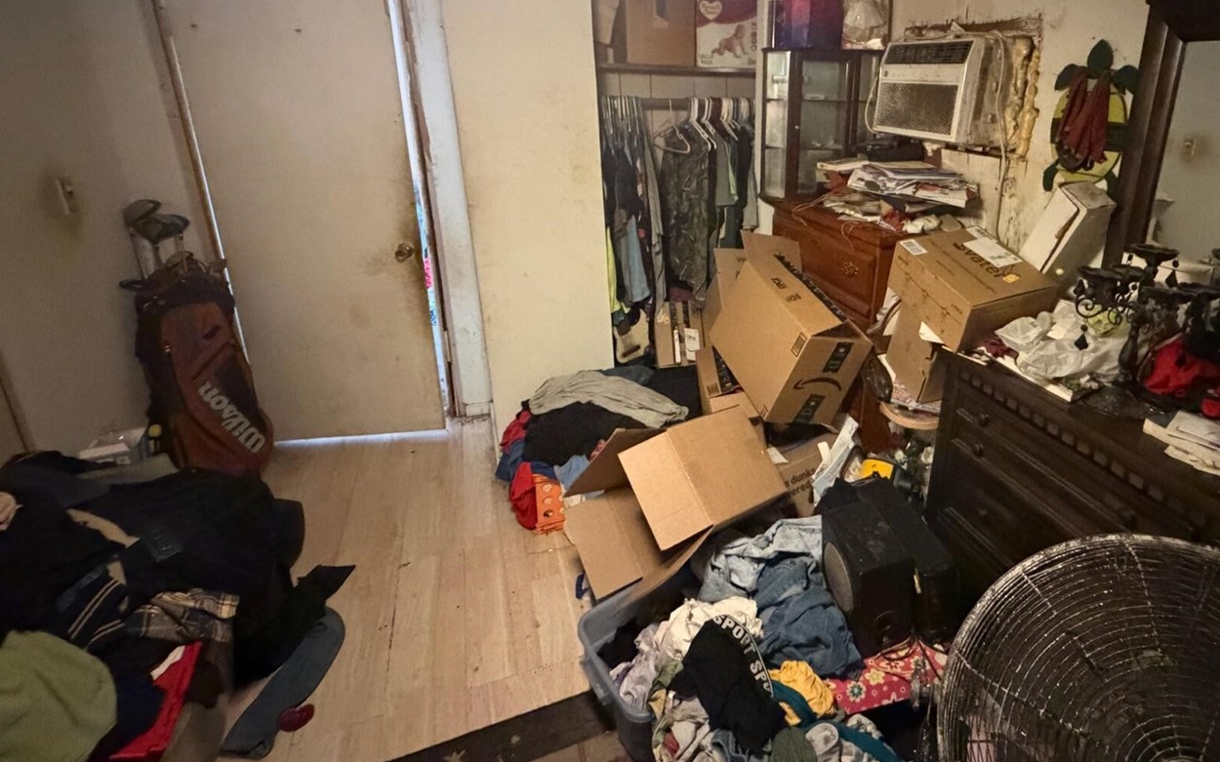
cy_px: 273
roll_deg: -0.2
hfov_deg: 86.2
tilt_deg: -16.2
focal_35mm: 19
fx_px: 632
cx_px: 764
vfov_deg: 61.1
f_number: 2.2
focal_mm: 2.22
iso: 1600
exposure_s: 1/39
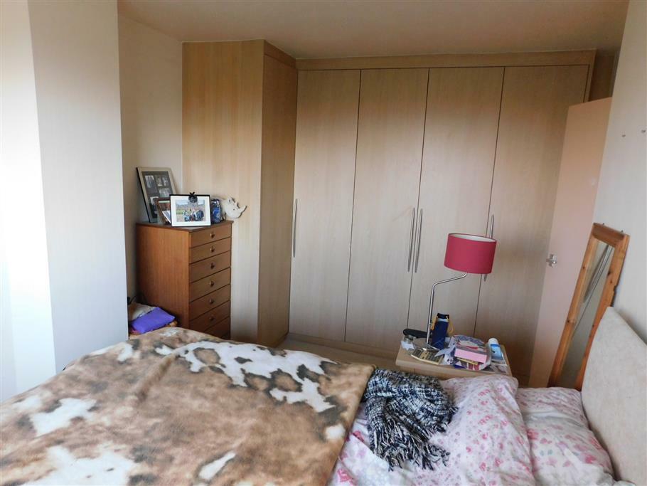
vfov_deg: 58.9
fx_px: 430
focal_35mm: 23
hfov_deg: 73.9
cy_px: 243
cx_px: 324
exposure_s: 1/30
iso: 360
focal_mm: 4
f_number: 3
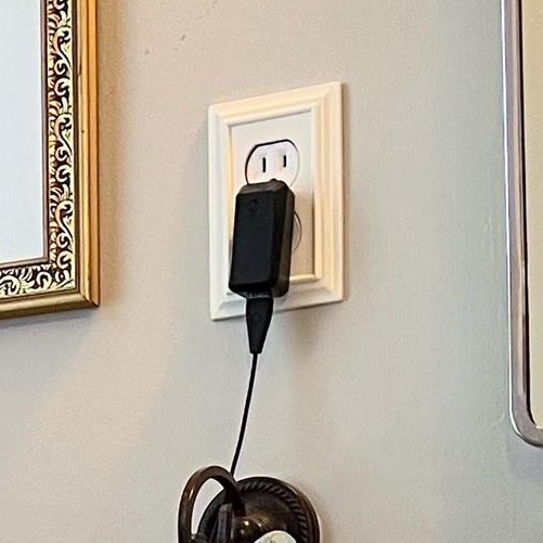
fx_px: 2502
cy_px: 979
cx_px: -185
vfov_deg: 11.5
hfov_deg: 12.0
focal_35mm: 141
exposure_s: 1/60
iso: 125
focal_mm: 5.7
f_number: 1.5
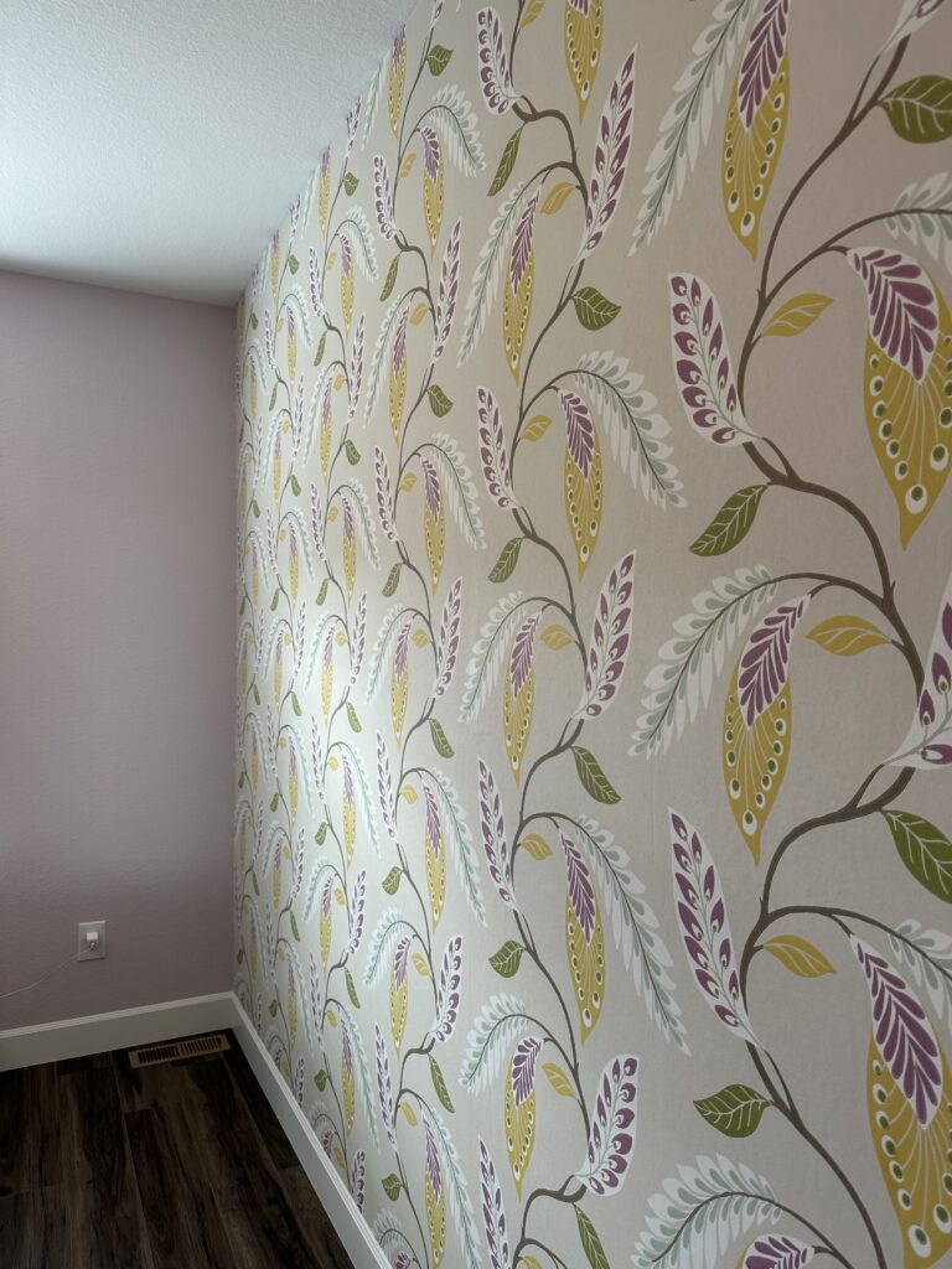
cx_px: 476
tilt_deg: +0.4
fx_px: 880
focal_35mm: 24
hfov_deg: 56.8
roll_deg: +0.1
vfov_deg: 71.6
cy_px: 634
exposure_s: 1/60
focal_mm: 6.86
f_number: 1.78
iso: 125
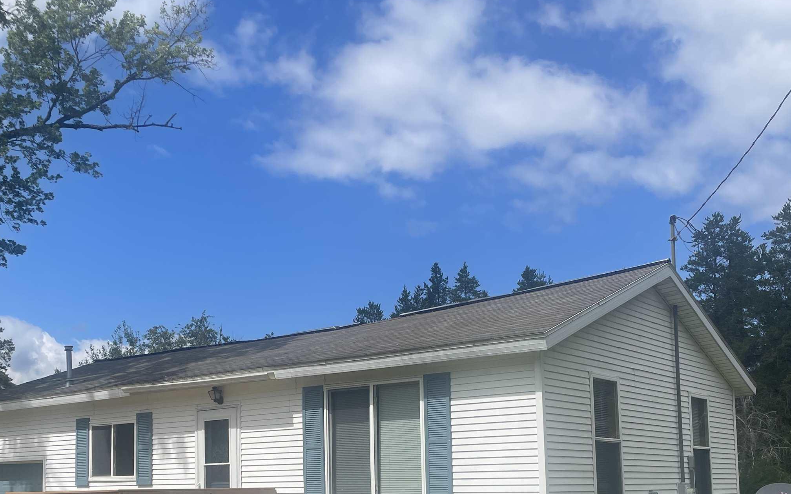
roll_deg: +1.0
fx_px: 905
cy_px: 421
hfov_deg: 47.1
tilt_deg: +5.8
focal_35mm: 42
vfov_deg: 29.6
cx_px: 348
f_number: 1.6
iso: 32
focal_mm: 4.2
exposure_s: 1/5291
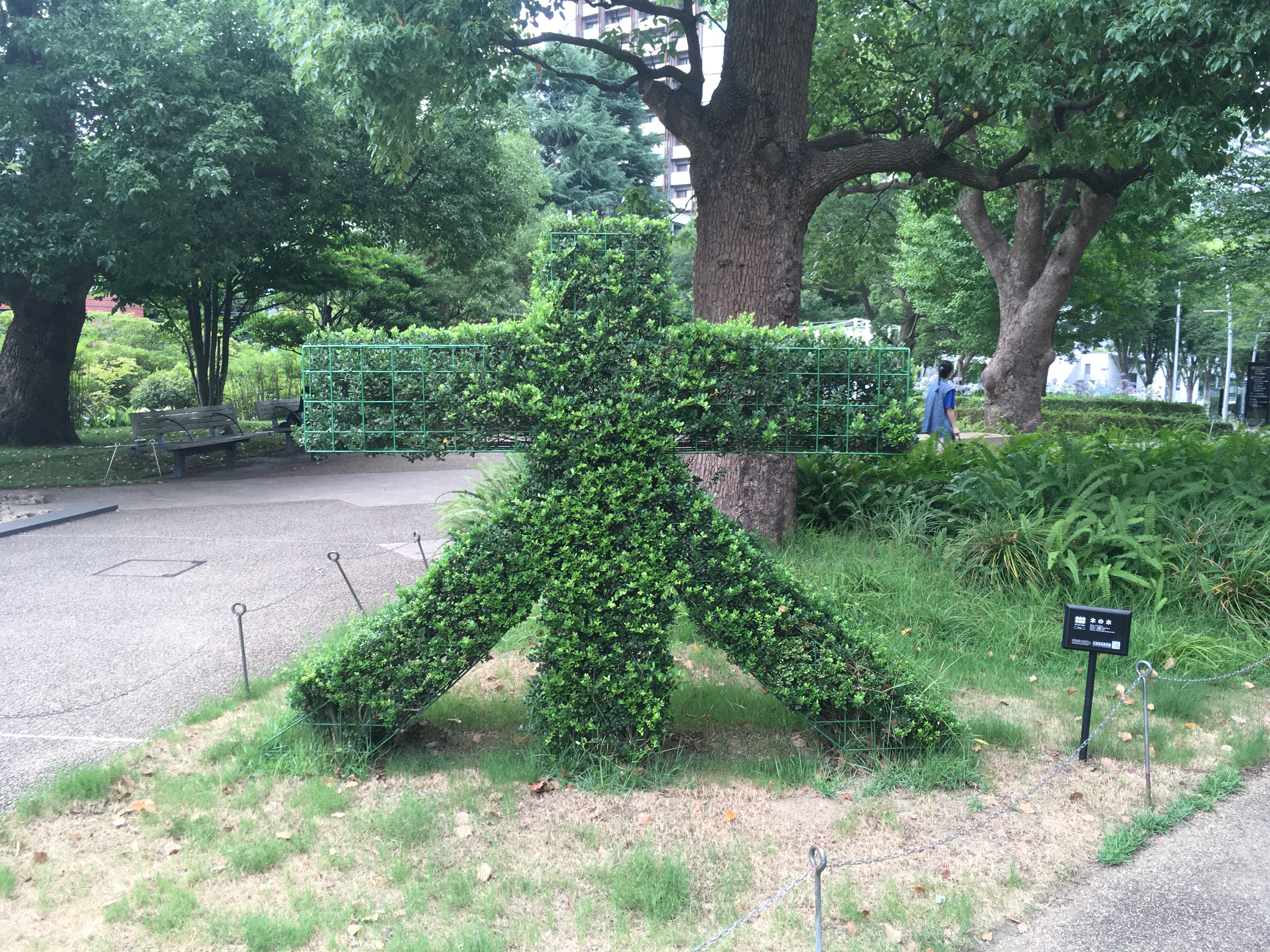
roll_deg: -0.5
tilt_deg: -7.3
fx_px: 1064
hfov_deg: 61.7
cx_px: 635
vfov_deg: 48.2
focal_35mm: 29
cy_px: 476
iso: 32
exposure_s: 1/120
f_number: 2.2
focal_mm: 4.15
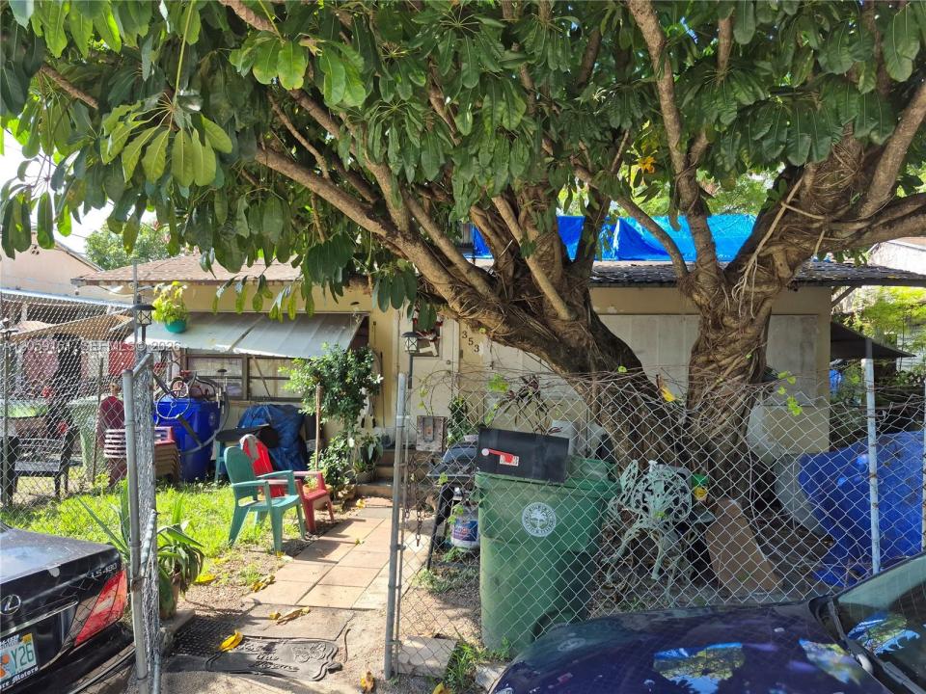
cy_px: 347
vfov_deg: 58.9
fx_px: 615
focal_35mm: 23
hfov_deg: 73.9
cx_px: 463
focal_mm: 5.4
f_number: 1.8
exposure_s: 1/432
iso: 25
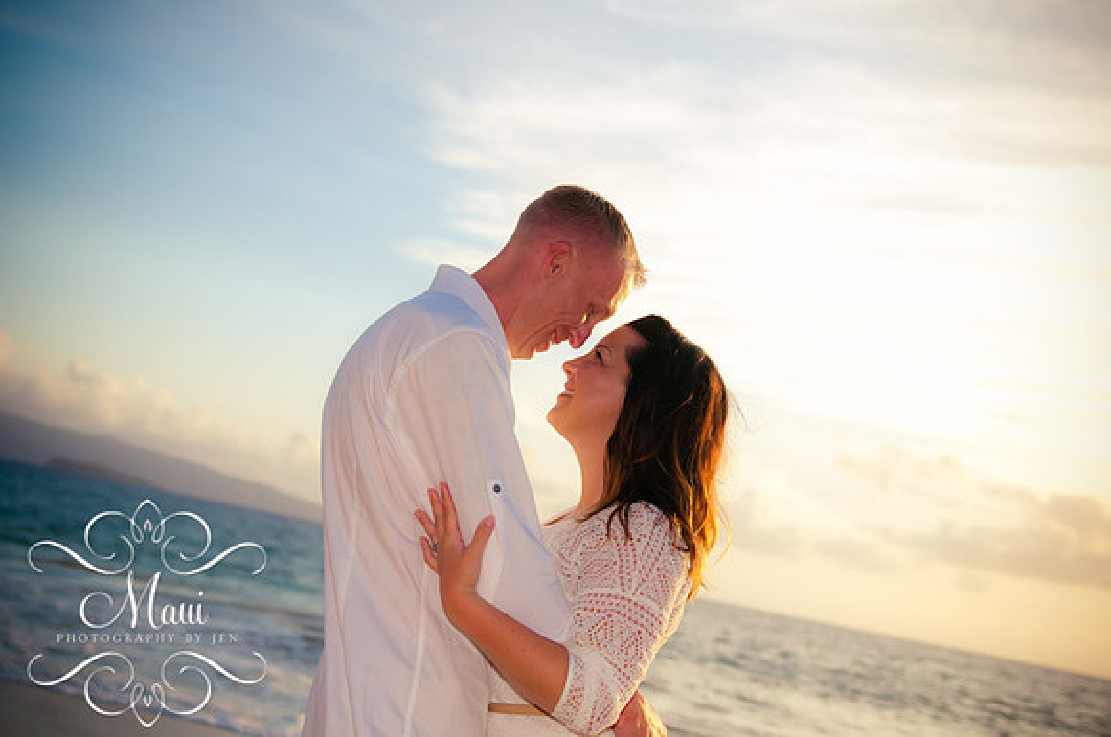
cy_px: 368
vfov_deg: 21.5
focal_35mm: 63
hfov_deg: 31.9
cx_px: 556
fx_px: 1942
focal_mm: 42
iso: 200
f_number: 2.8
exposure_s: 1/800
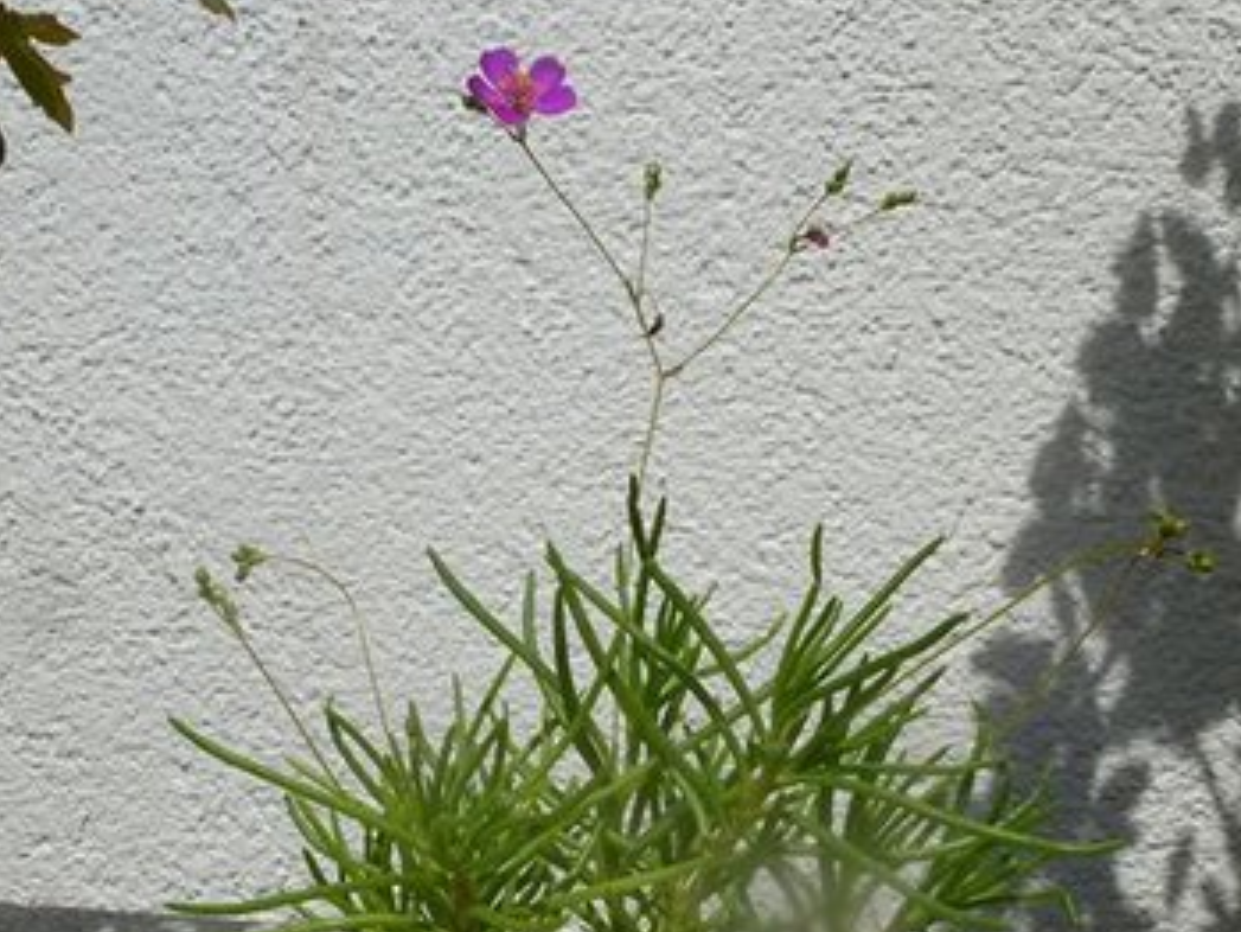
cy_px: 694
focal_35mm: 43
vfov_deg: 33.0
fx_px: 1542
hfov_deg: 43.8
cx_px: 637
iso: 100
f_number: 4.5
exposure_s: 1/1600
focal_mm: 4.3
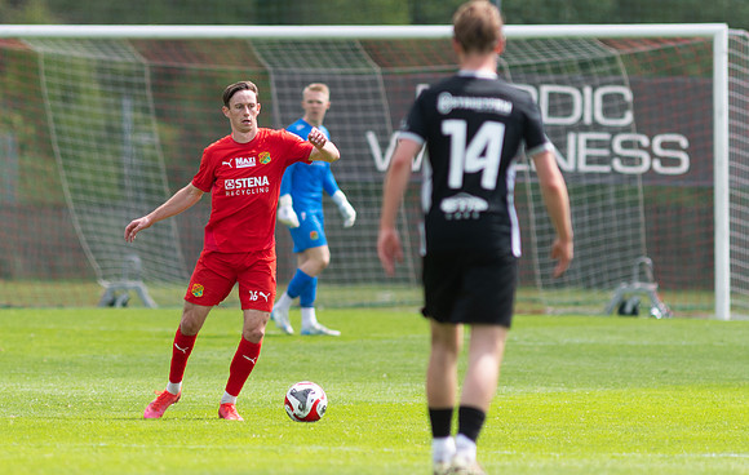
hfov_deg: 3.3
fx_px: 13141
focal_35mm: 641
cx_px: 238
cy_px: 208
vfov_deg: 2.1
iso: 250
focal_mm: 300
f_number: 3.2
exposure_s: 1/2500
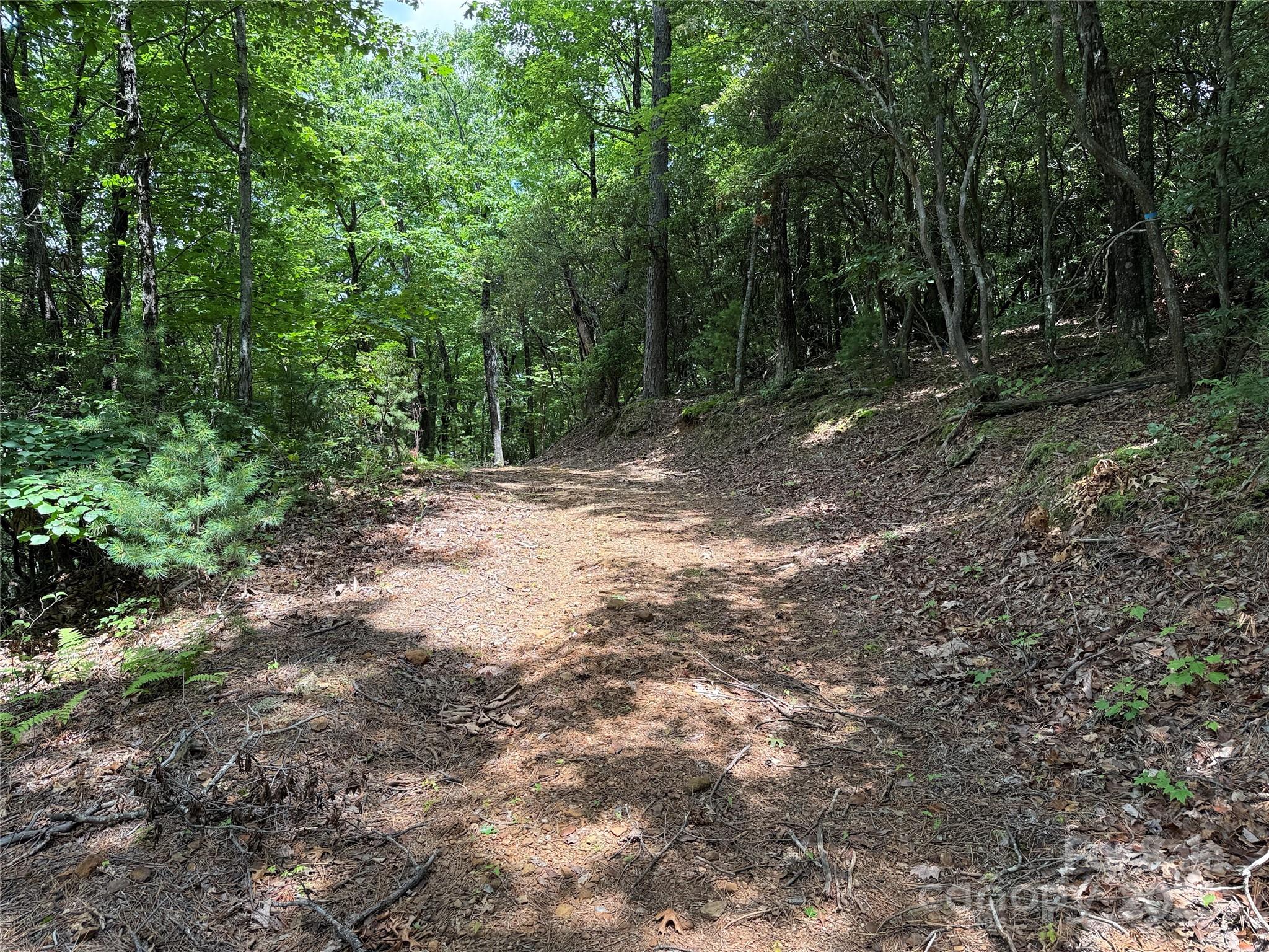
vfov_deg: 56.8
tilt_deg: +1.6
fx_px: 880
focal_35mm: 24
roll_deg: -1.9
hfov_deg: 71.6
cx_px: 634
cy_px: 476
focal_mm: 6.76
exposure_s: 1/593
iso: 80
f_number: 1.78
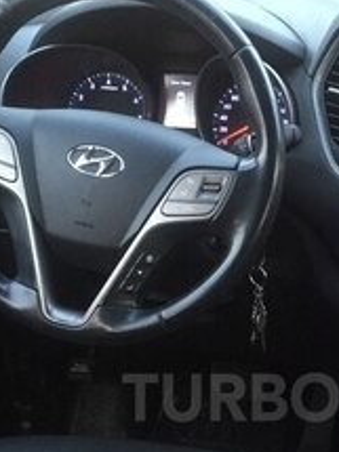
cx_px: 284
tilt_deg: -30.8
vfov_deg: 28.0
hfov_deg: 21.6
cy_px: 397
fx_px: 876
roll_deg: -1.1
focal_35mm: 67
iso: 250
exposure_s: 1/33
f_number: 2.2
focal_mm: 4.15
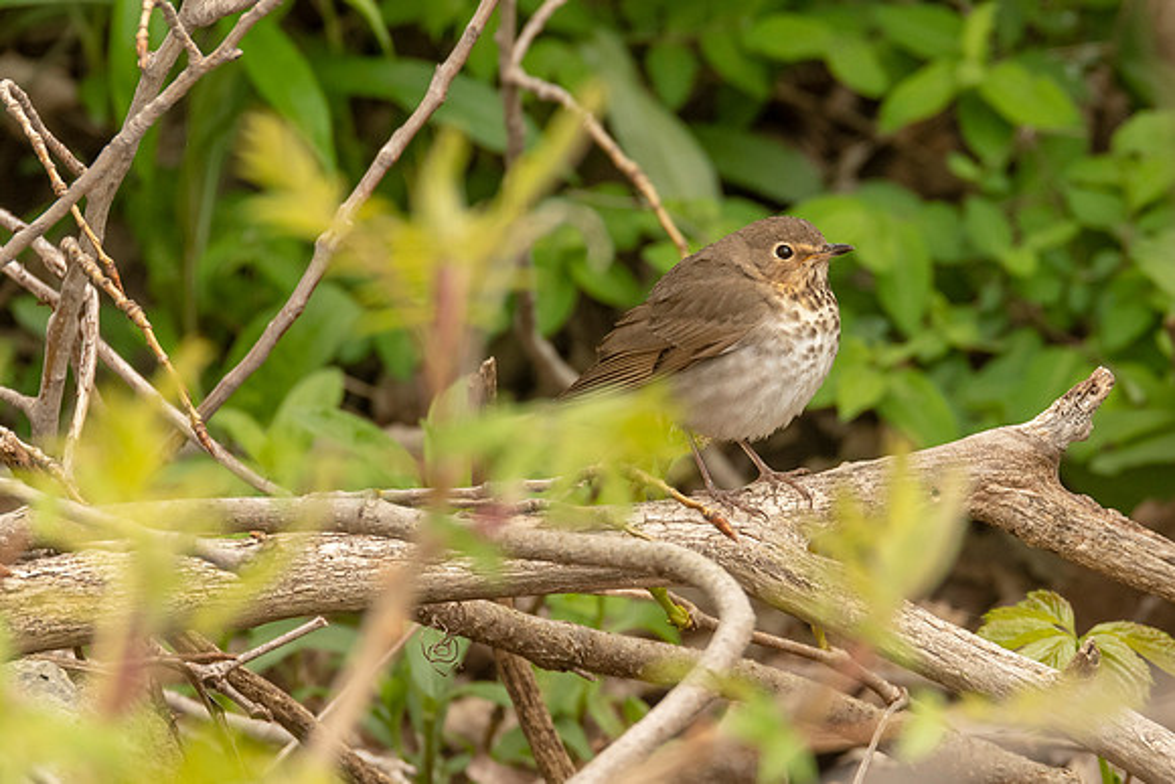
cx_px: 706
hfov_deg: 1.9
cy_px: 390
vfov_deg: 1.3
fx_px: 35285
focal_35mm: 1081
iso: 1000
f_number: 8
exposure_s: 1/400
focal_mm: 600
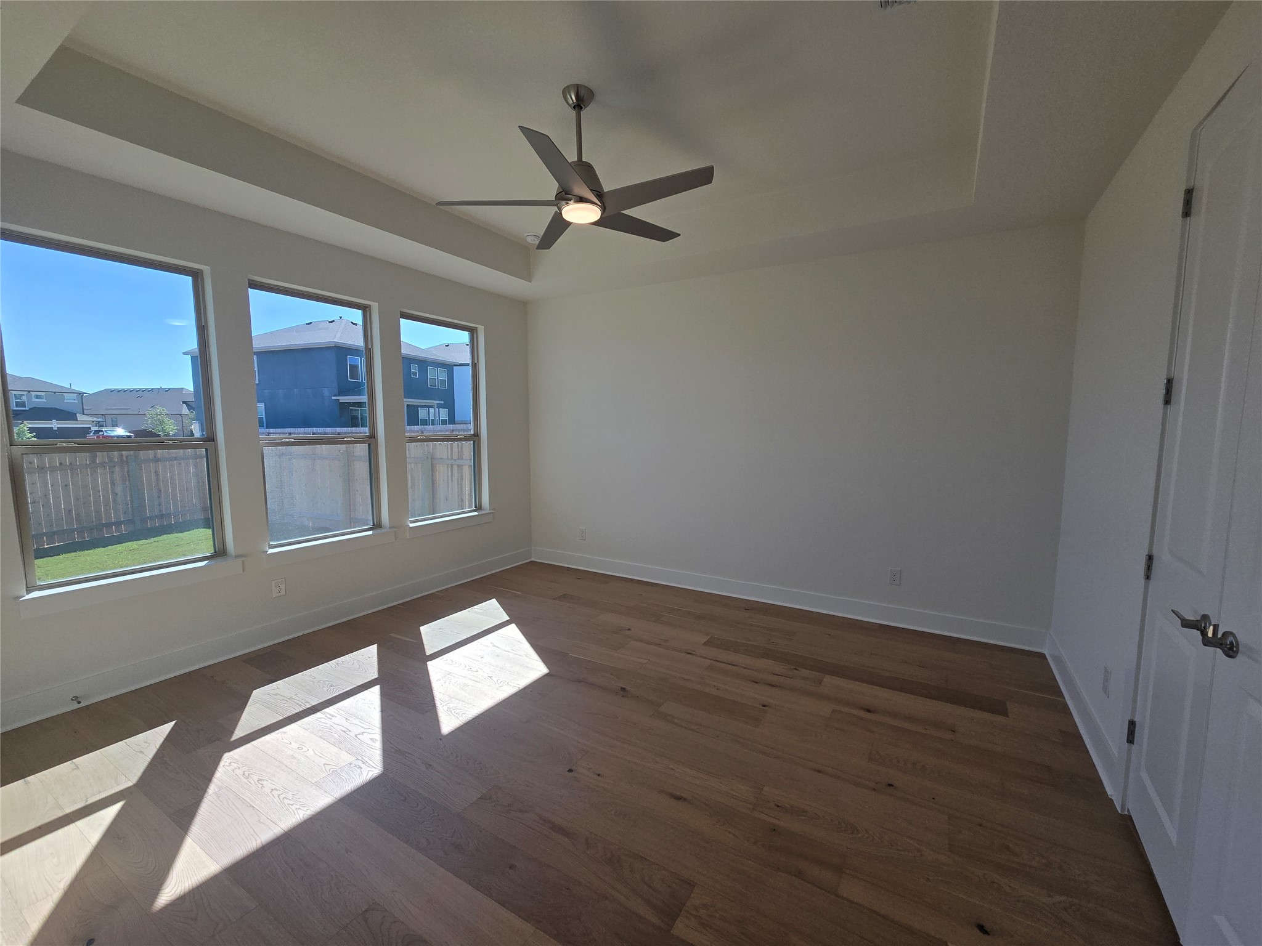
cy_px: 473
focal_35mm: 13
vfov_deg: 89.9
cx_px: 631
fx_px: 474
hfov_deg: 106.2
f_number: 2.2
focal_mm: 2.2
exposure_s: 1/809
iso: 50
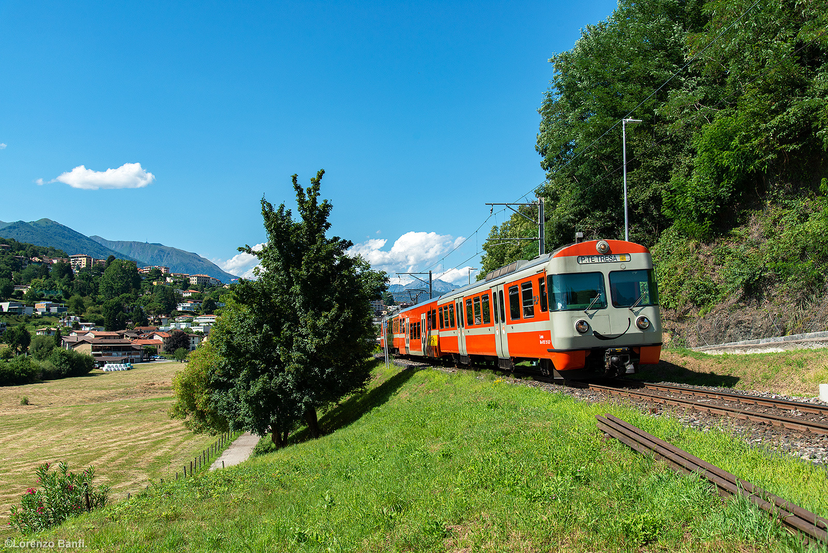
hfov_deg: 54.4
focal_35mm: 35
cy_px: 276
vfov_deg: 37.9
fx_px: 805
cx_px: 414
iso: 250
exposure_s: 1/640
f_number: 7.1
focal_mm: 35
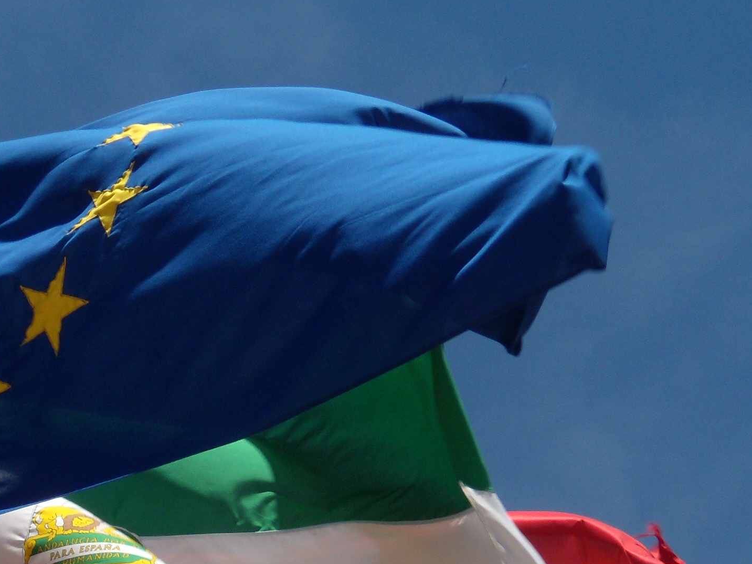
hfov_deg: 23.6
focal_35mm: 82
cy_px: 520
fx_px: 1782
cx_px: 178
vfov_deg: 17.7
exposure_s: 1/250
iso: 80
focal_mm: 6.4
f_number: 8.5
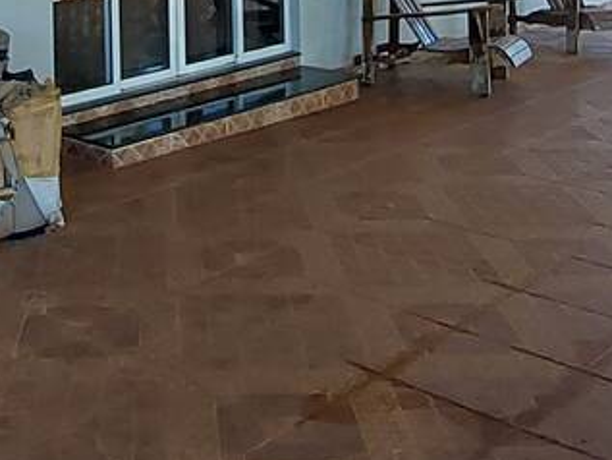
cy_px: -110
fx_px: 1043
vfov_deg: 22.6
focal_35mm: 59
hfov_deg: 32.4
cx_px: 201
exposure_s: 1/50
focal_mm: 1.74
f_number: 2.2
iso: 100
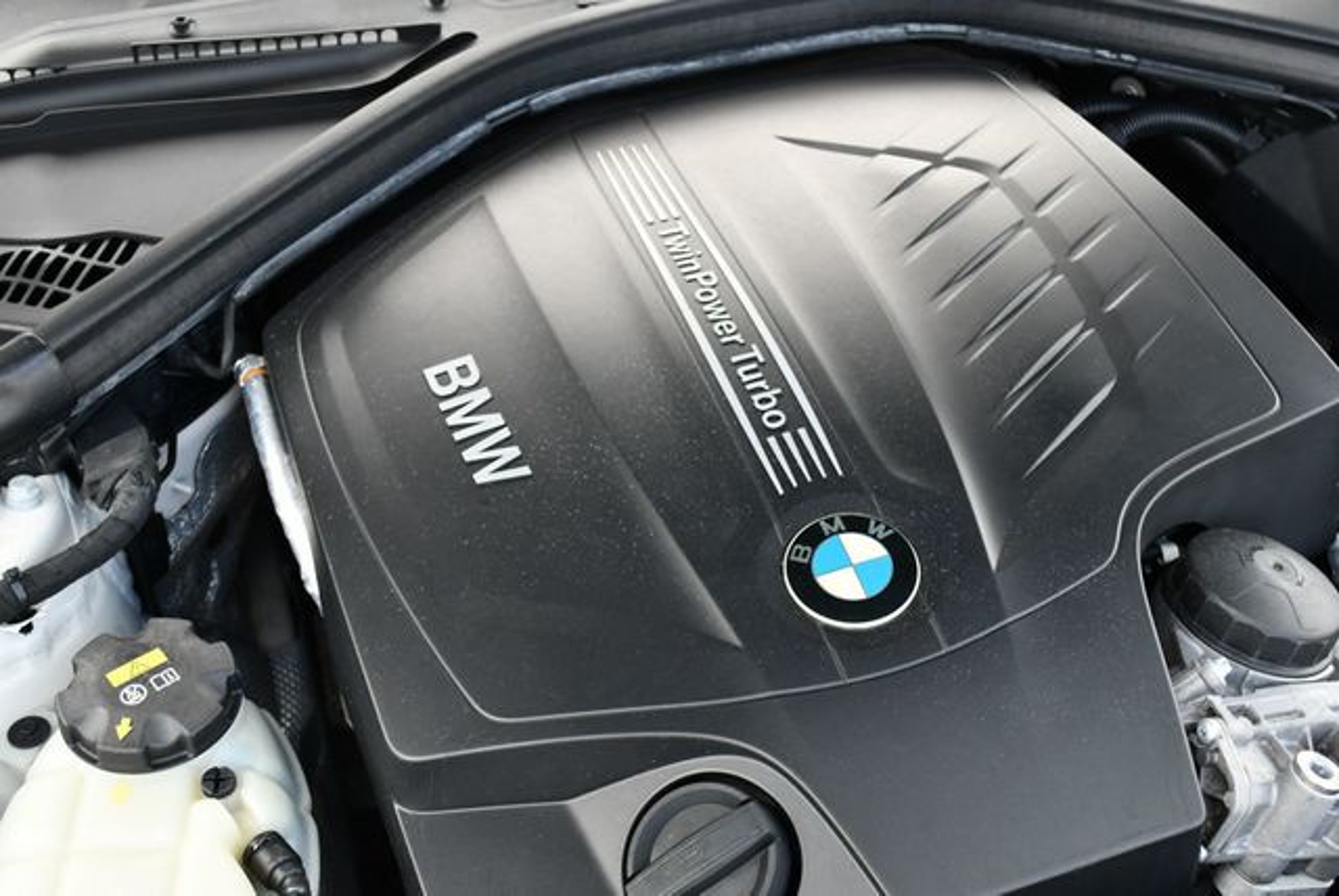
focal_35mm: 48
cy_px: 448
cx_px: 670
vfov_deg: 28.1
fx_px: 1787
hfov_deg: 41.1
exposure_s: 1/250
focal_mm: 24
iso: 400
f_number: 4.5
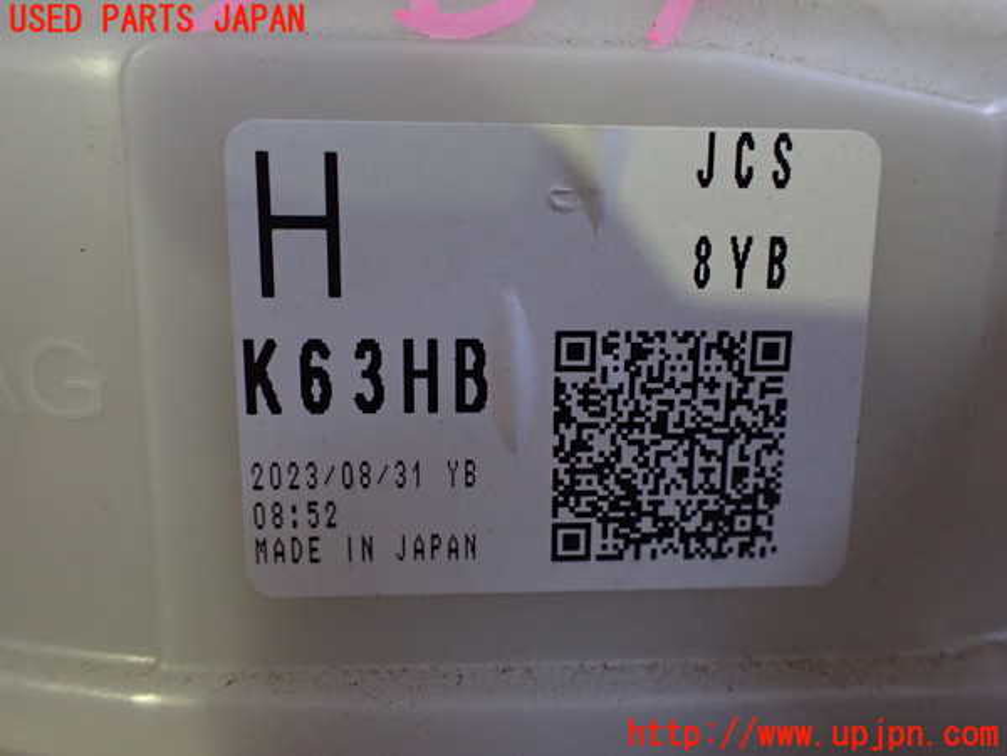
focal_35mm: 30
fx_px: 873
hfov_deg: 60.0
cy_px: 378
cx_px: 504
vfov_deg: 46.8
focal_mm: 5.4
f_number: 2.3
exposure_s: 1/40
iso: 800
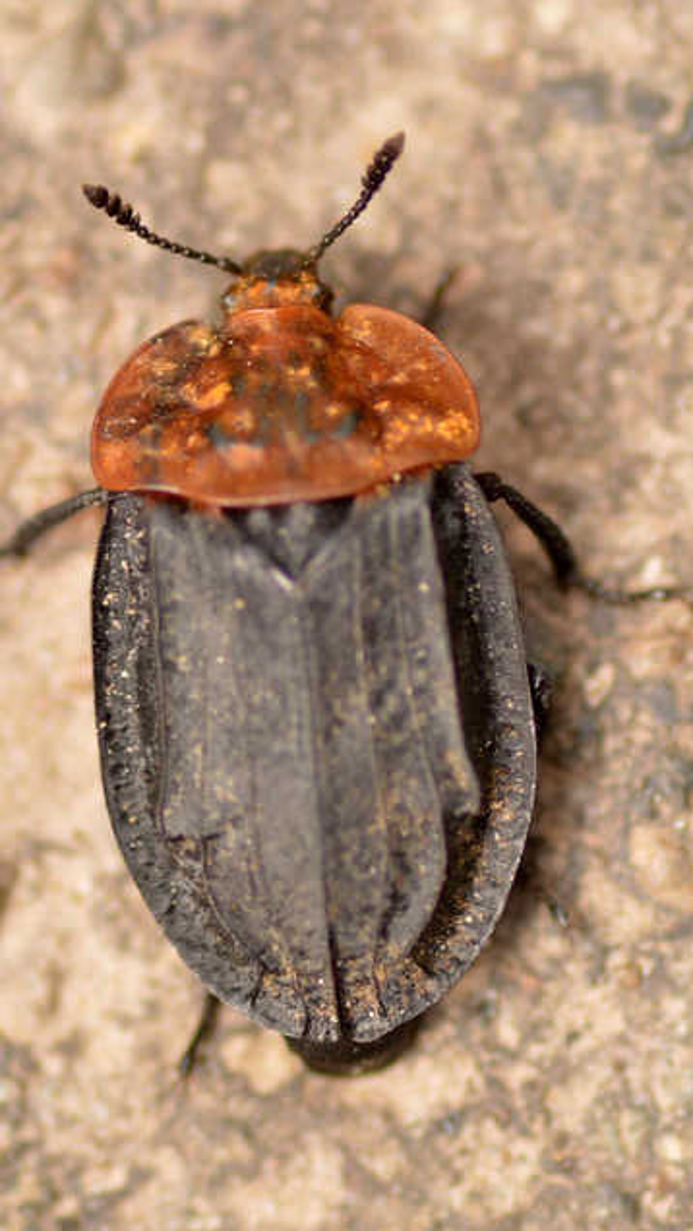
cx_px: 304
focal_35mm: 158
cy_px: 617
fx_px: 5159
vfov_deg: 13.6
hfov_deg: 7.7
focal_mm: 100
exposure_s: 1/400
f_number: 7.1
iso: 400
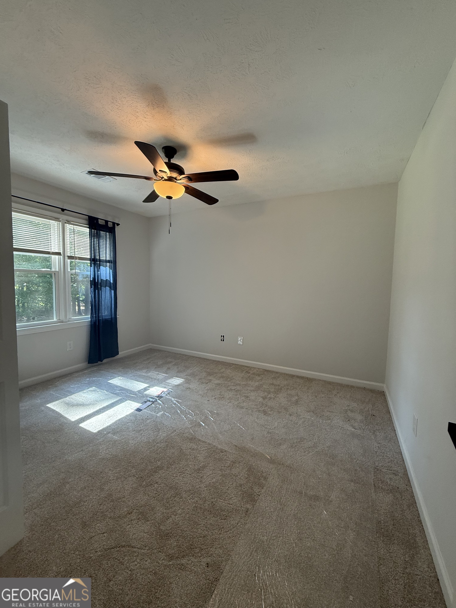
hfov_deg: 85.7
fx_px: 246
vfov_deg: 102.1
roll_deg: -1.5
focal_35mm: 14
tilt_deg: -3.6
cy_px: 304
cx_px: 228
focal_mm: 2.22
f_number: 2.2
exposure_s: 1/99
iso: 200
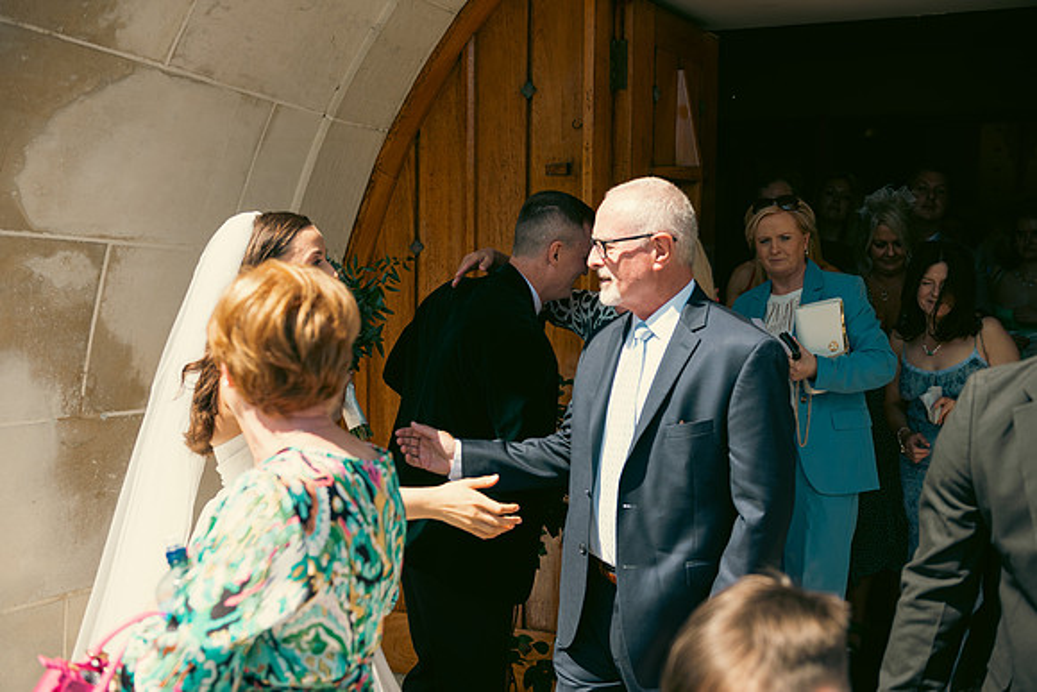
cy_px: 346
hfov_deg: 48.4
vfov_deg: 33.4
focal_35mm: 40
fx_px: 1152
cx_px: 518
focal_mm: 40
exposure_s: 1/640
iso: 100
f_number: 3.5
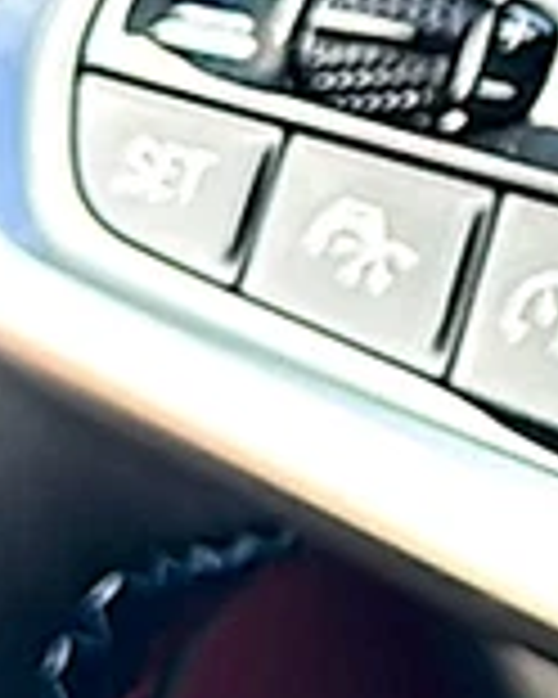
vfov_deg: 9.0
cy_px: -142
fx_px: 4376
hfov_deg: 6.9
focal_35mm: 212
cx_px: 1382
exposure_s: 1/343
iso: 80
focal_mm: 6.86
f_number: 1.78
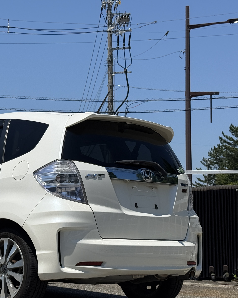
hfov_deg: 18.8
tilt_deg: +3.3
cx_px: 11
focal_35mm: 80
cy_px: 186
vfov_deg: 23.8
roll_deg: -0.1
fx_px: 704
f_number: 1.78
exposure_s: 1/11364
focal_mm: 6.76
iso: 80
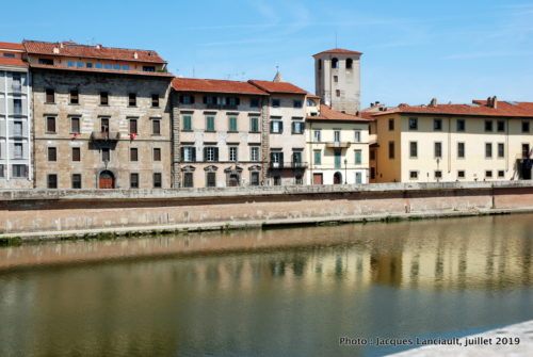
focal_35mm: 46
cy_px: 178
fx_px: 689
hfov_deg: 42.3
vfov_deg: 29.0
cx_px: 266
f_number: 8
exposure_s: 1/250
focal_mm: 31
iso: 100
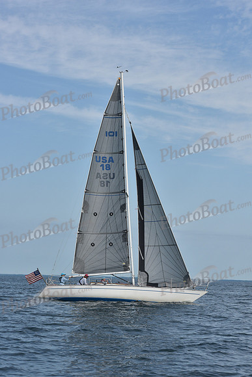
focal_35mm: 98
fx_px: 1028
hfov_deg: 14.0
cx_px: 126
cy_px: 188
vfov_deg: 20.8
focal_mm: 98
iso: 320
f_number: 9
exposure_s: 1/1250
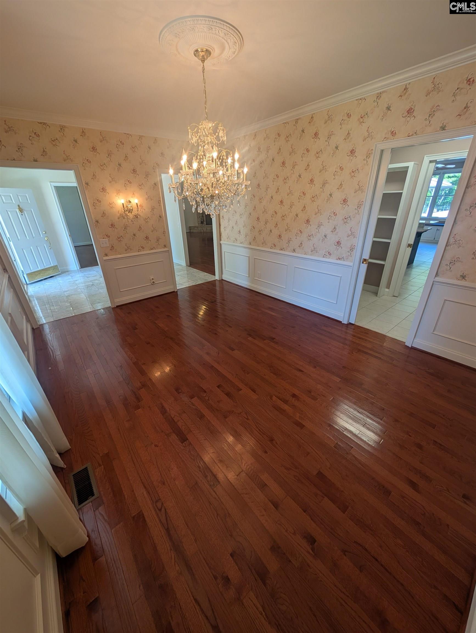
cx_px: 238
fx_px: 220
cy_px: 316
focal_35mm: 12
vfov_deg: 110.5
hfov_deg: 94.6
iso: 80
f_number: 1.7
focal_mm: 2.02
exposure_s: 1/120
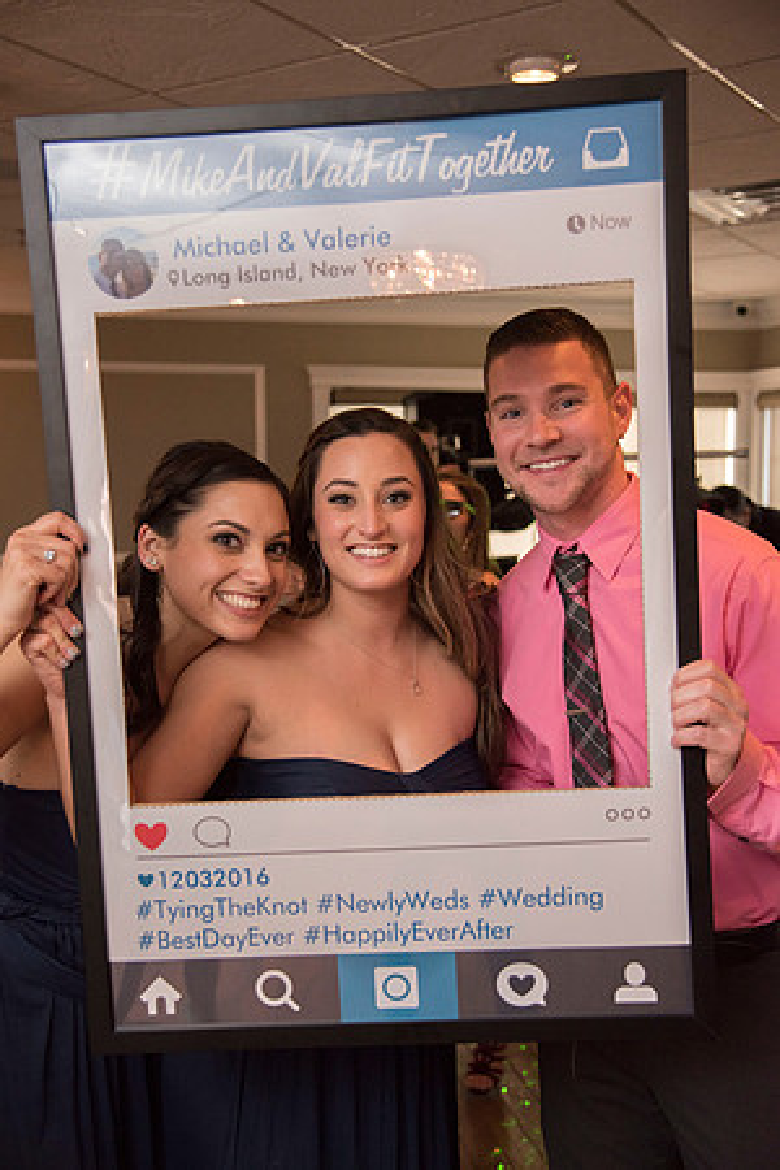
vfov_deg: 48.5
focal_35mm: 40
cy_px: 585
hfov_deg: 33.4
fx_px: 1300
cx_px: 390
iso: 2000
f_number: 4
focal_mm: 40
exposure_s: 1/200
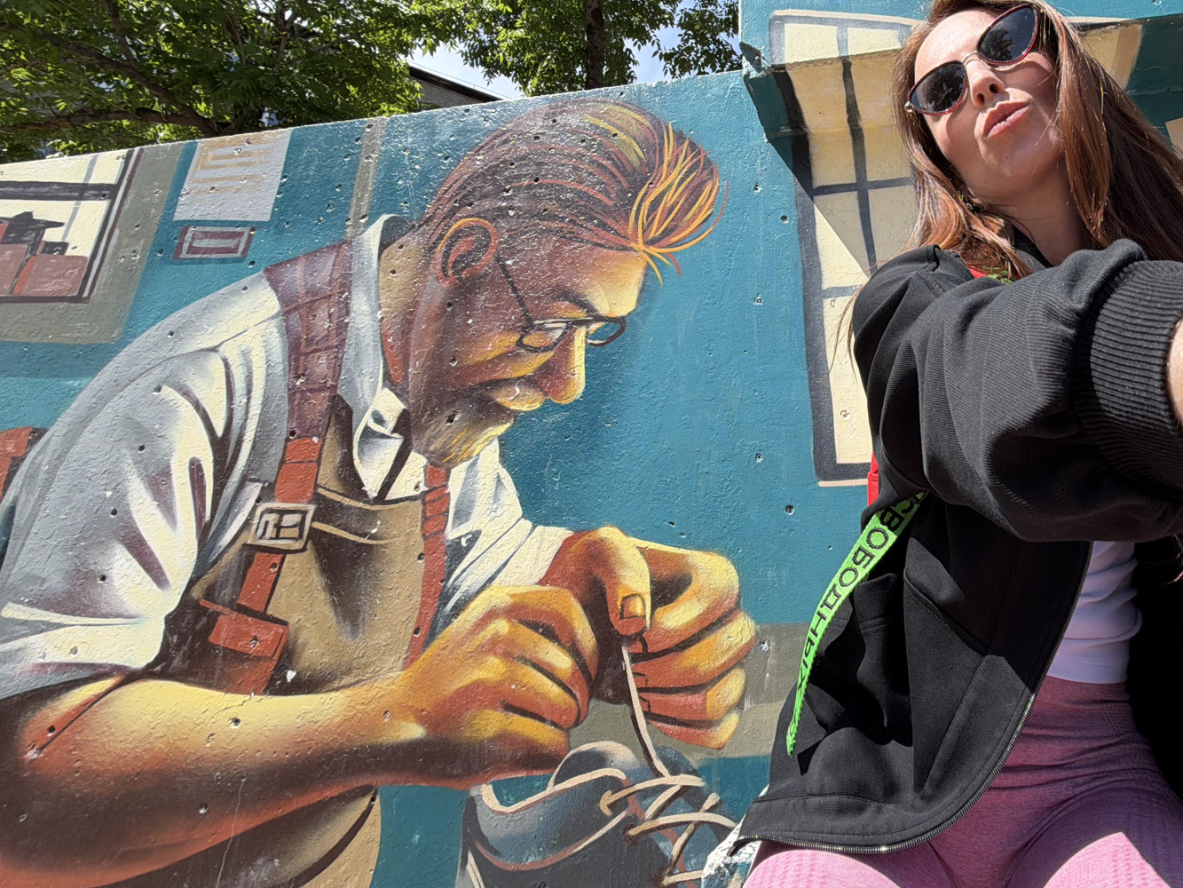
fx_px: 718
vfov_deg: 62.1
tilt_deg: +22.0
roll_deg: +3.9
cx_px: 851
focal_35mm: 21
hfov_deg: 74.7
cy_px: 307
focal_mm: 2.22
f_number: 2.2
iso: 40
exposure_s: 1/770
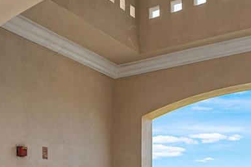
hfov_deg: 32.4
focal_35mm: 58
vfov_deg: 22.0
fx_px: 404
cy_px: 189
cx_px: 16
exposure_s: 1/320
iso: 160
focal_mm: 14
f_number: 8
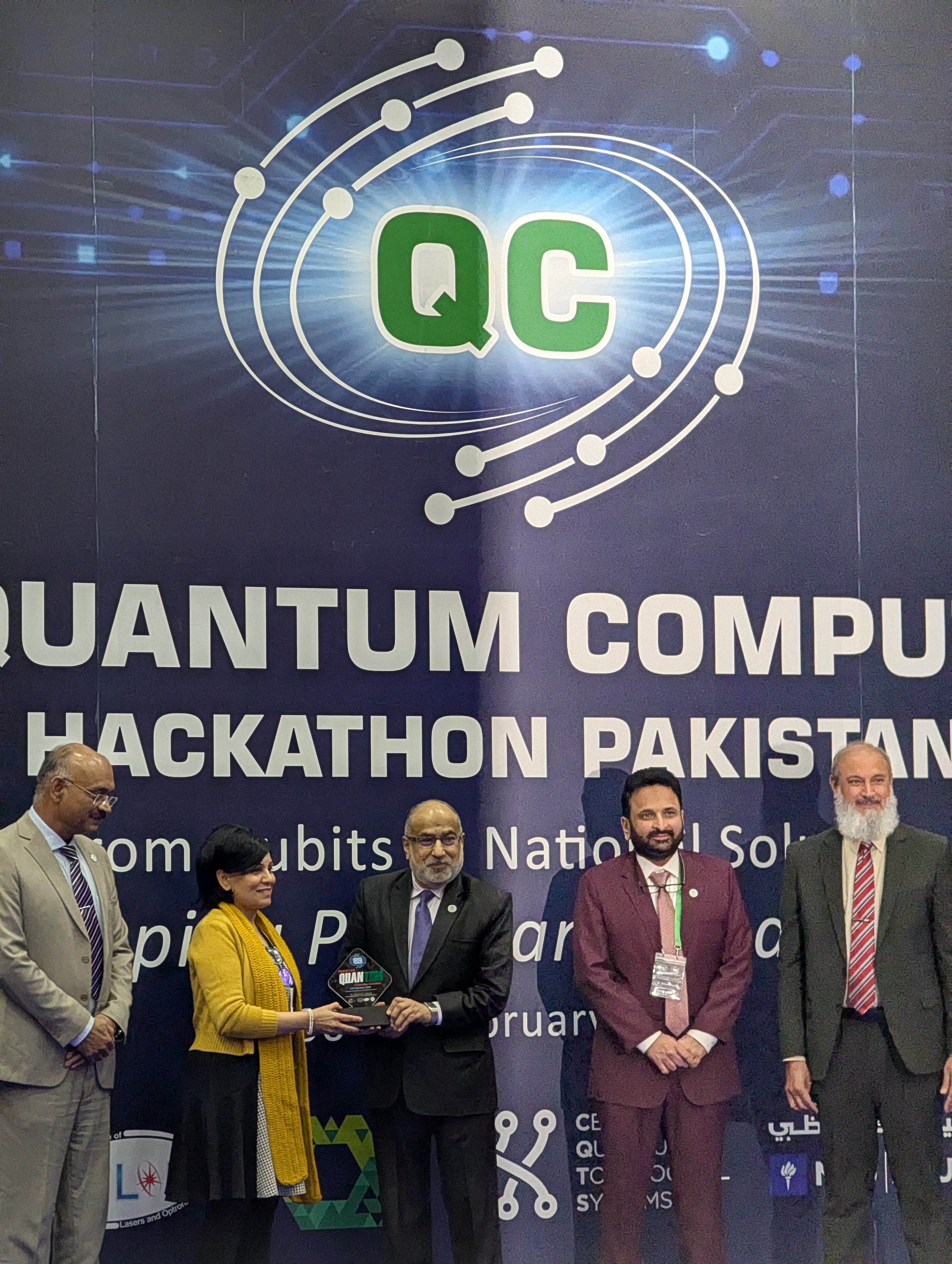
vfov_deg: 18.5
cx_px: 476
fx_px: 3877
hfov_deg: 14.0
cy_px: 632
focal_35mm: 106
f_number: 3.5
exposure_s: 1/100
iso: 902
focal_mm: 19
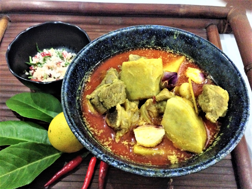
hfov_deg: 55.4
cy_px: 94
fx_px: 240
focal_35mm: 33
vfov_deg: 42.9
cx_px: 126
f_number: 2.4
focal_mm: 4.12
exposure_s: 1/15
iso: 800
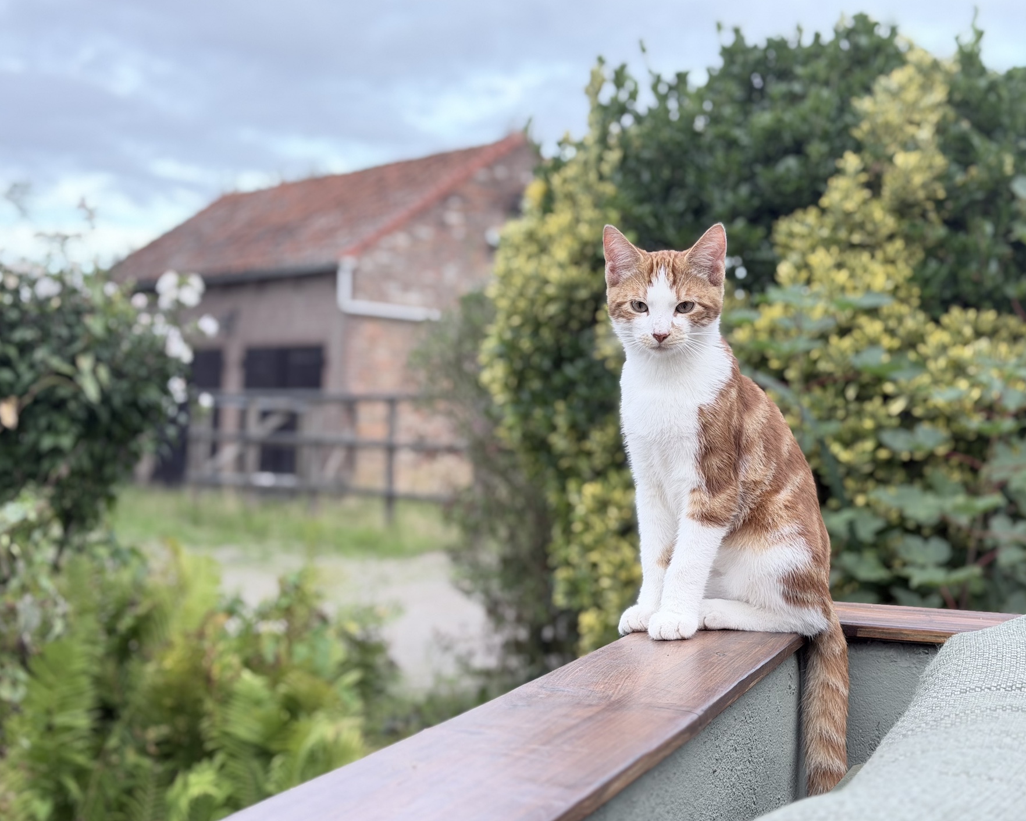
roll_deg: -1.2
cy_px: 411
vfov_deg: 29.7
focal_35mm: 51
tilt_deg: +1.4
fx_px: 1549
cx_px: 535
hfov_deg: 36.7
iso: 80
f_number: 1.78
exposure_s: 1/420
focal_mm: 6.76
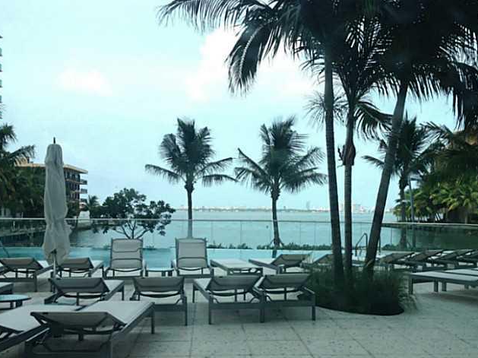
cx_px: 246
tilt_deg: -1.2
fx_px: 580
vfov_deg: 34.1
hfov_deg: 44.8
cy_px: 227
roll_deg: -1.4
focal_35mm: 42
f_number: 2.4
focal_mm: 4.12
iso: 50
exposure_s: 1/1506
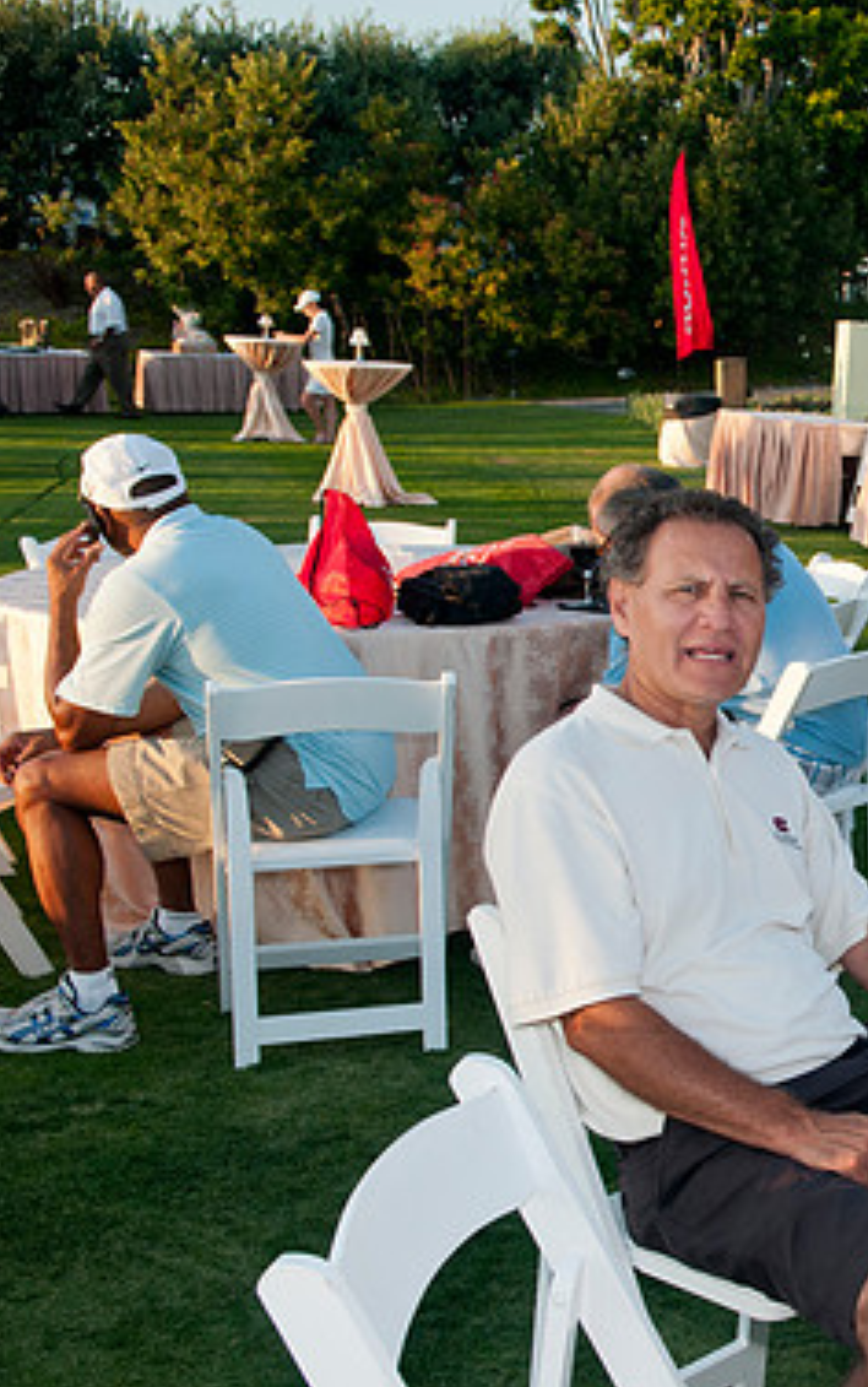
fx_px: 2042
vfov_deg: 37.5
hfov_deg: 22.2
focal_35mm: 54
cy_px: 694
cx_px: 1034
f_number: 7.1
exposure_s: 1/50
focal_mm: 23
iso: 200
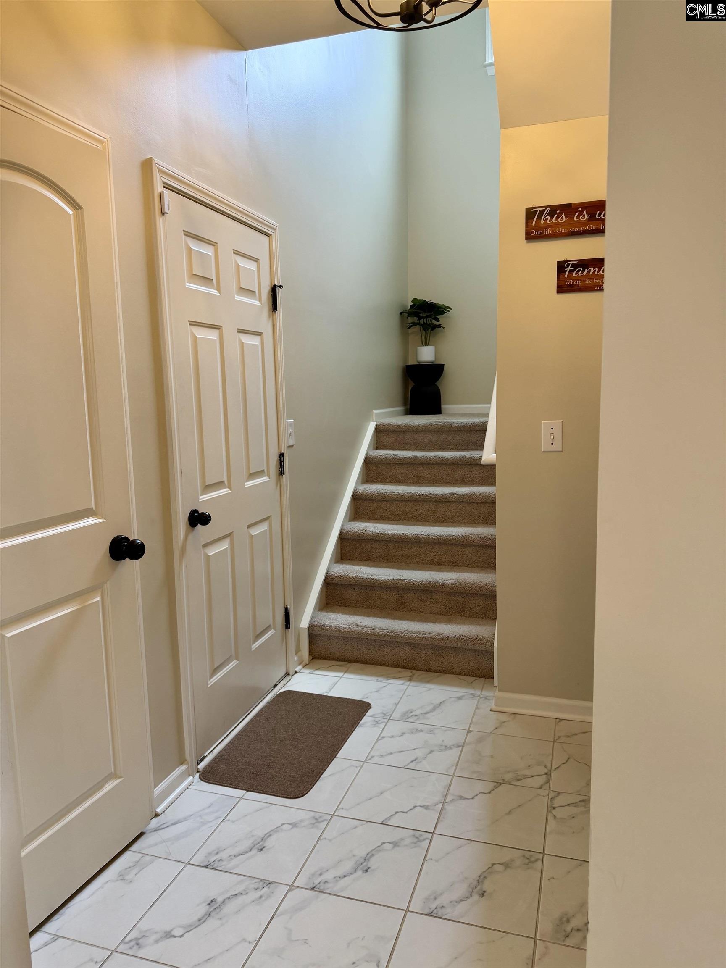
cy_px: 484
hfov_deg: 56.8
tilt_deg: -7.5
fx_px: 671
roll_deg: +0.9
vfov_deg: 71.6
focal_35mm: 24
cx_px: 363
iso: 160
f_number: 1.78
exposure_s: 1/120
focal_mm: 6.76
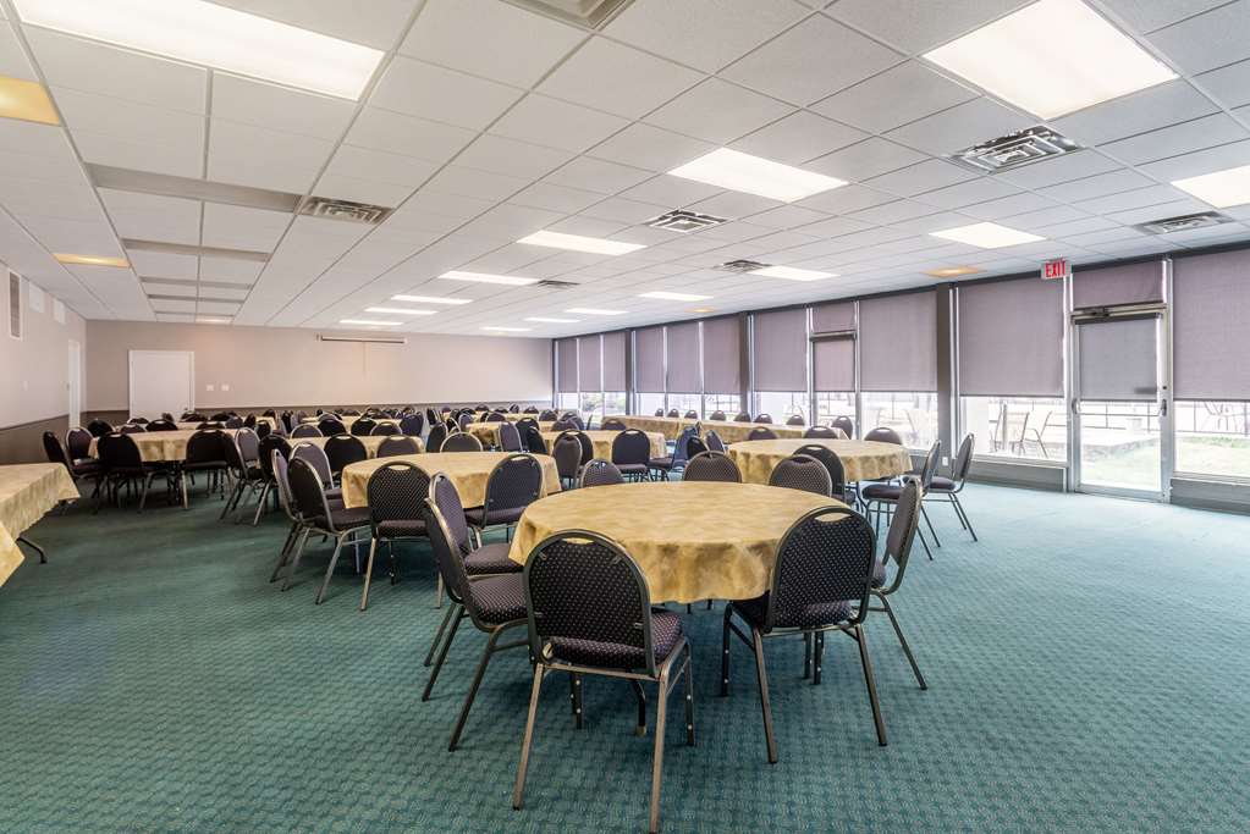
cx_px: 625
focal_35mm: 14
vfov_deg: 81.3
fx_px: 486
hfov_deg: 104.2
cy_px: 417
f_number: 8
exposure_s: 1/60
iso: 400
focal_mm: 14
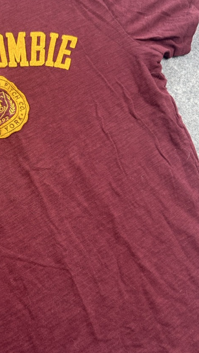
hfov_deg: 28.1
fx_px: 375
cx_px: 4
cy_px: 168
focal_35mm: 40
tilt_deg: -56.1
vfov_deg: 50.5
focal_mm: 6.76
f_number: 1.78
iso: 125
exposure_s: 1/50
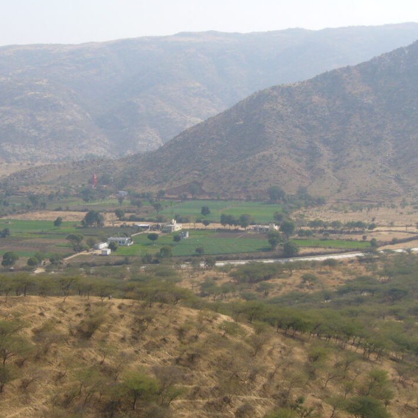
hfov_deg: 27.3
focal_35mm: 63
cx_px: 189
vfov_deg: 27.3
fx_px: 861
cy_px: 201
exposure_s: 1/400
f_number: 6.7
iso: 80
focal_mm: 8.3
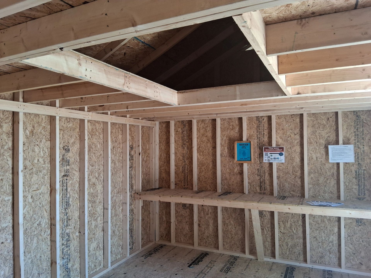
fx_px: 279
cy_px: 139
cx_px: 186
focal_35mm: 26
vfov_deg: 53.1
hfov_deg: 67.3
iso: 160
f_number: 1.8
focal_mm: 3.98
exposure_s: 1/120
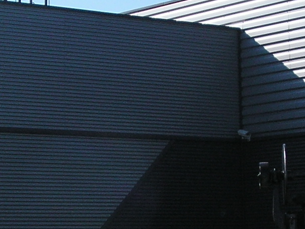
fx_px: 1340
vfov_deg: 9.8
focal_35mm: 152
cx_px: 173
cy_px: 120
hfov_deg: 13.0
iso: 64
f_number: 3.2
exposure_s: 1/1000
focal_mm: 6
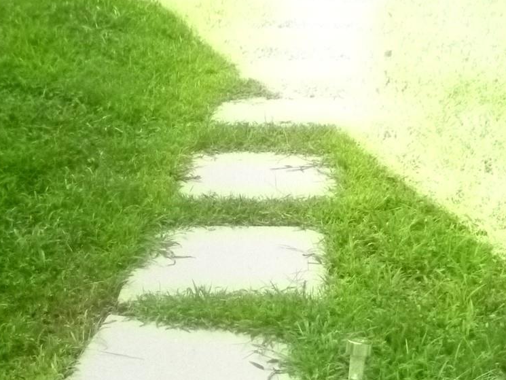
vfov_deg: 19.1
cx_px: 177
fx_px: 1126
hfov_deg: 25.2
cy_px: 268
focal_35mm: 77
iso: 1600
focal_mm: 5
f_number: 10
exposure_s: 1/200
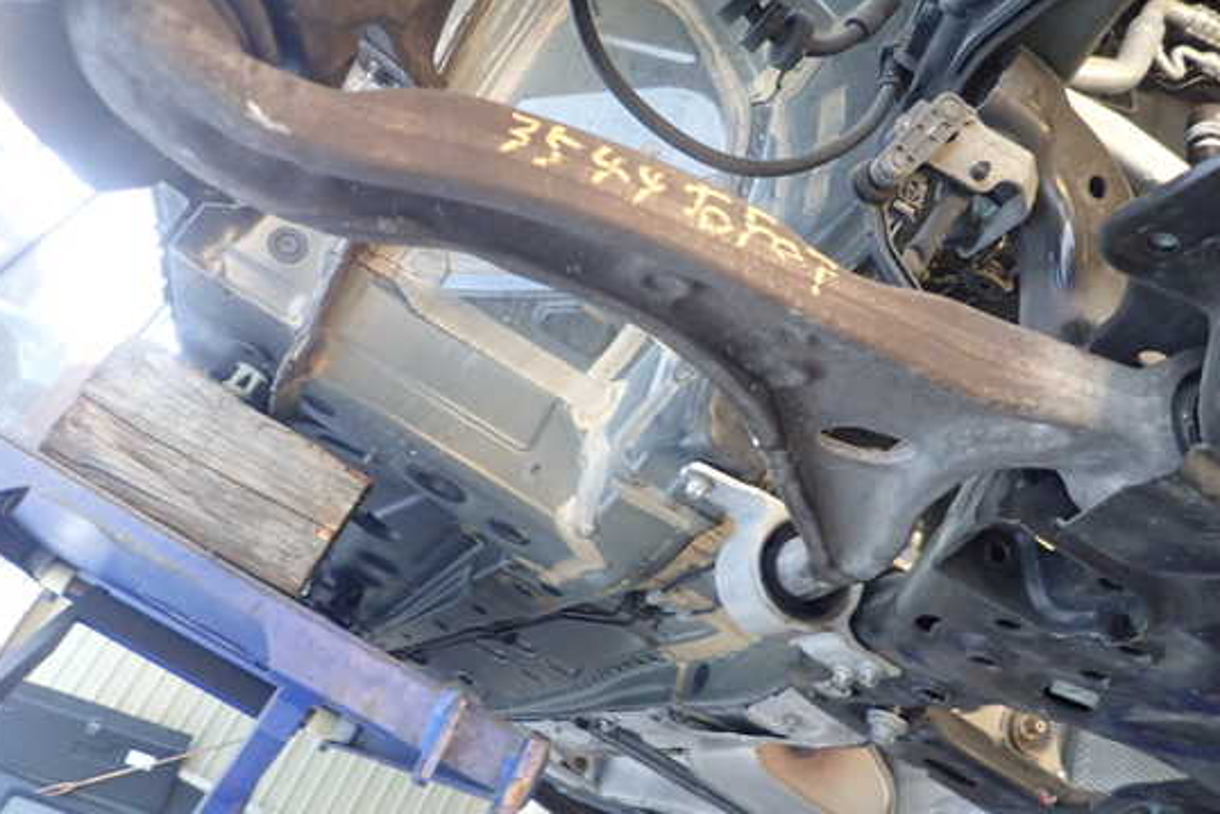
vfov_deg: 45.0
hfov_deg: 63.6
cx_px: 594
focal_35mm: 29
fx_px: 983
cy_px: 381
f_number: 2
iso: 640
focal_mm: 4.5
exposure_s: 1/30
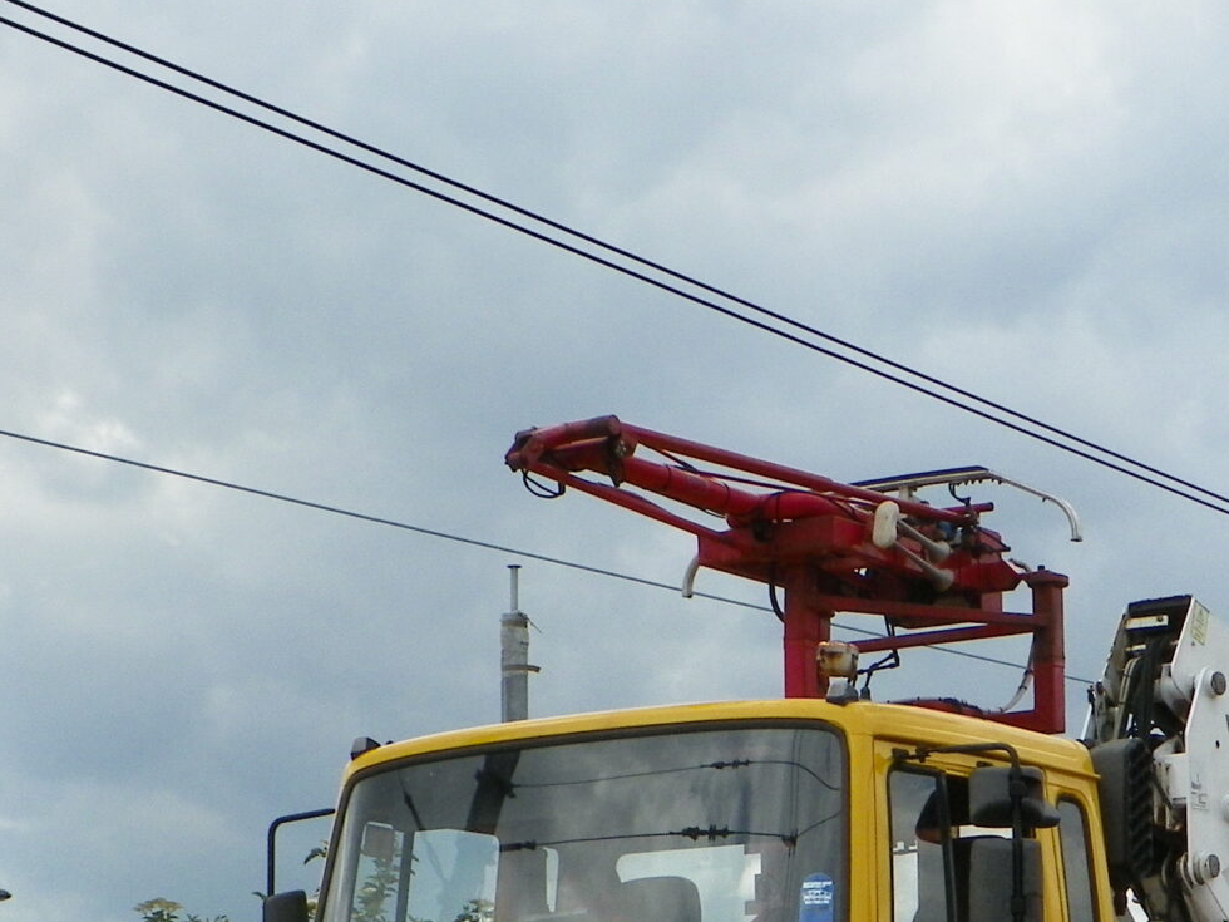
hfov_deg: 20.7
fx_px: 3337
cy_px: 980
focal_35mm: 94
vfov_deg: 15.4
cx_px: 880
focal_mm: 6.4
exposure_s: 1/400
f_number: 5.6
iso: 64
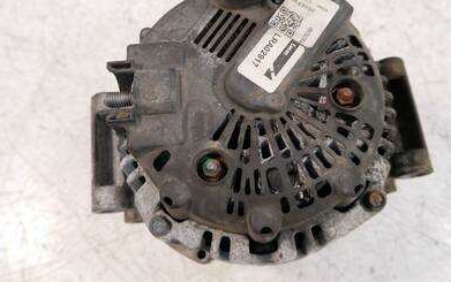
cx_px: 225
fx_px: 480
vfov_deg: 32.6
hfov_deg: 50.4
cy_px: 98
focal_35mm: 39
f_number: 3.6
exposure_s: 1/125
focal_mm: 15
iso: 1600
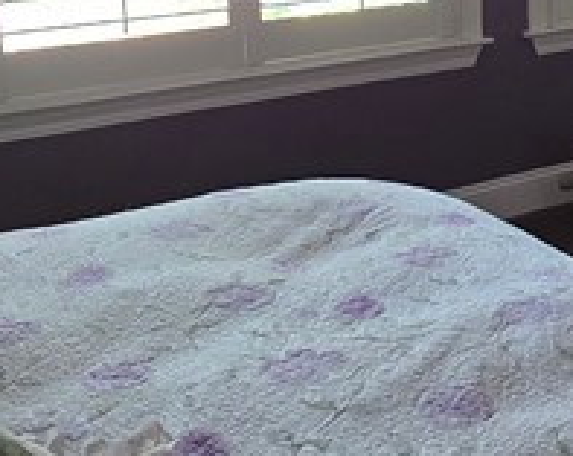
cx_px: 617
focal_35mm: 66
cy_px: -52
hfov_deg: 26.7
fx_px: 1118
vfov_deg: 21.8
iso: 250
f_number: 1.9
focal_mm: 2.2
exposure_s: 1/60
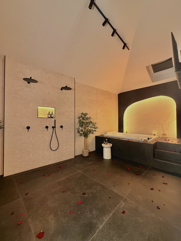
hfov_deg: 85.7
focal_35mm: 14
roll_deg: -0.4
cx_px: 90
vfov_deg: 102.1
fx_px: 98
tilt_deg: +1.6
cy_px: 120
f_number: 2.2
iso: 400
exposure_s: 1/50
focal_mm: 2.22
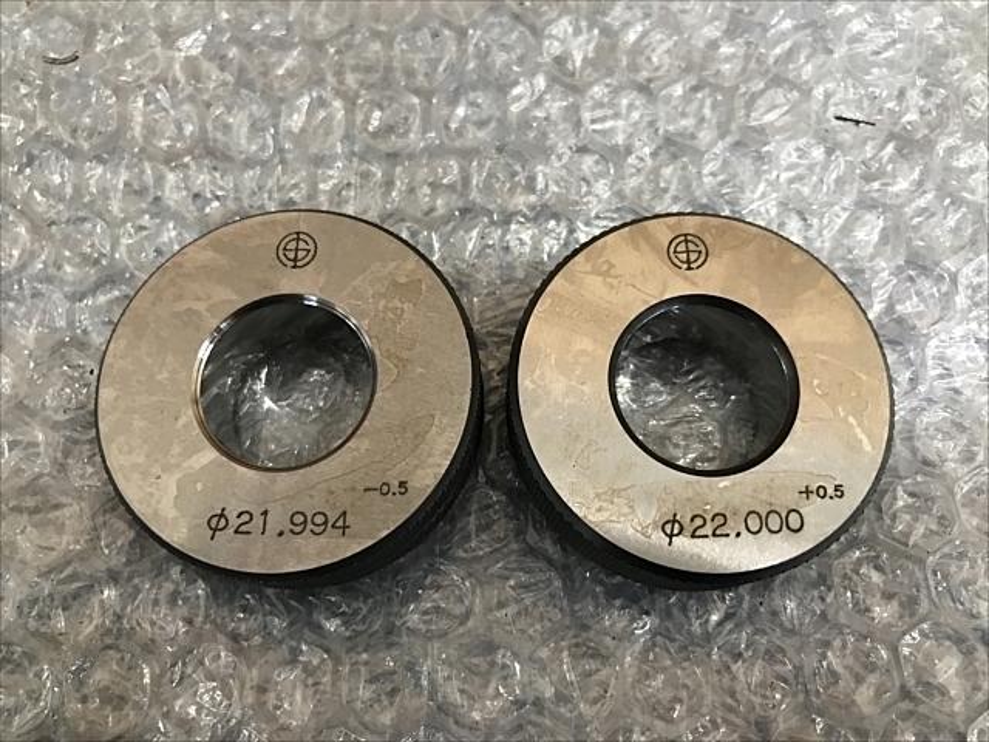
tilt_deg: -72.2
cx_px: 494
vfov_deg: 49.7
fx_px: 800
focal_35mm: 28
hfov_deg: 63.4
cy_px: 371
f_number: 1.8
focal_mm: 3.99
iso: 40
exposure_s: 1/17
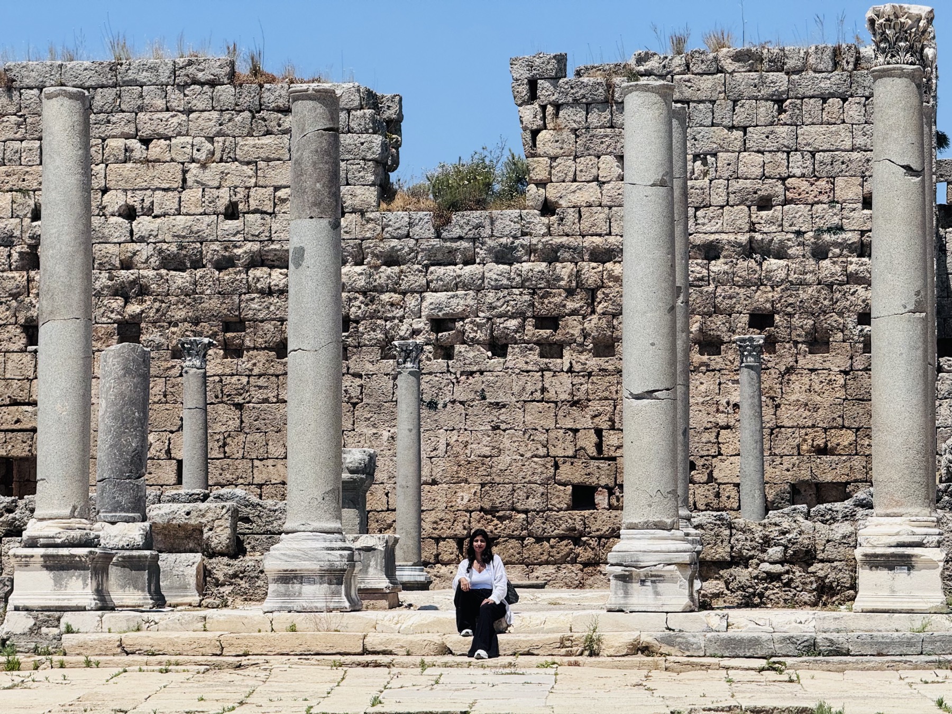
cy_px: 357
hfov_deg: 16.4
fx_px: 3300
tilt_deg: +3.7
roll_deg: -0.1
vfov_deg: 12.3
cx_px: 476
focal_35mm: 120
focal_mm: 15.66
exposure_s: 1/2817
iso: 50
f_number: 2.8
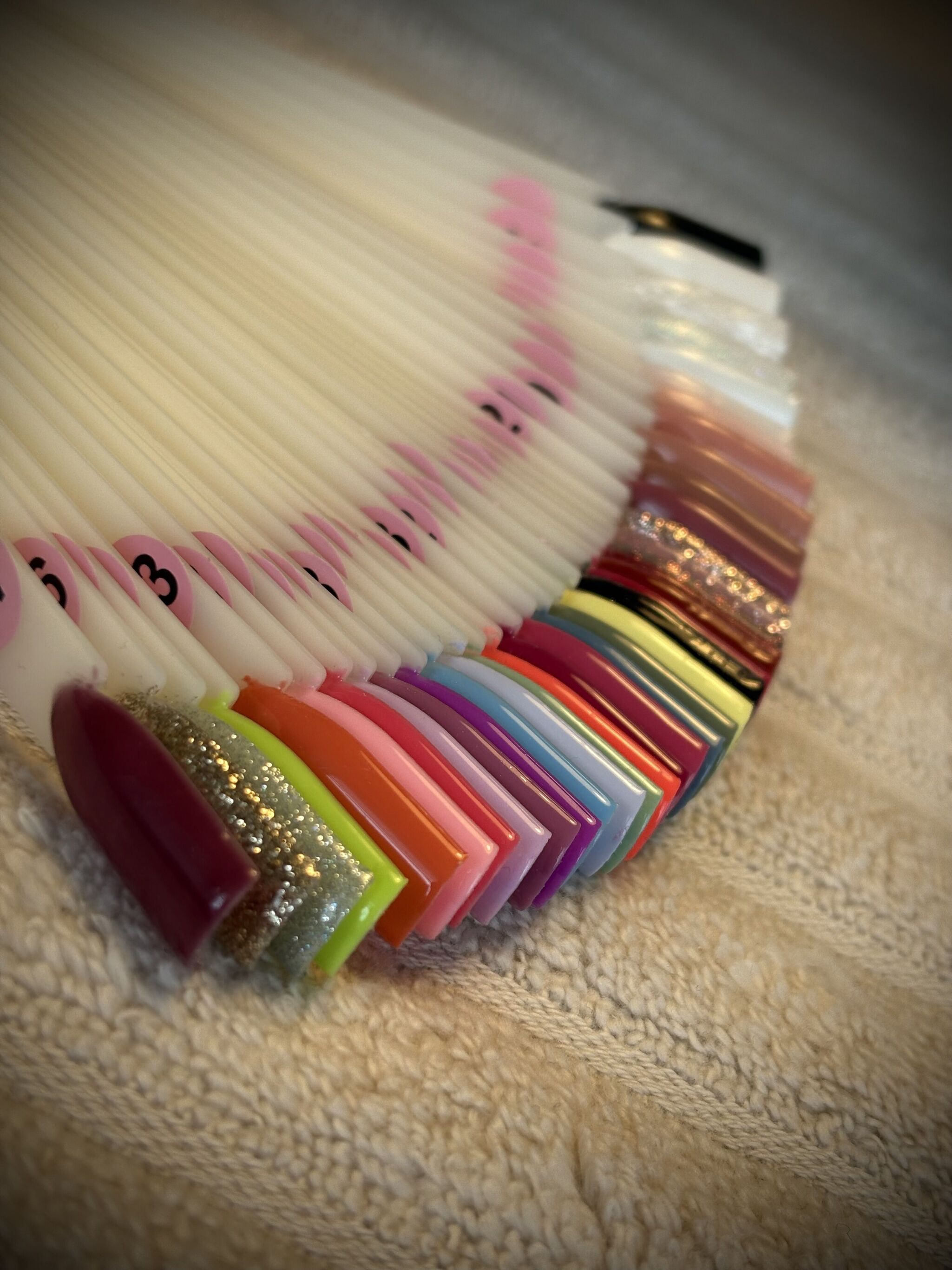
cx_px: 476
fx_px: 1907
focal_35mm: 52
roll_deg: -33.5
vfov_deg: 36.8
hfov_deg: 28.0
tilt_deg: -32.4
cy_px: 635
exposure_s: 1/293
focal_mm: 5.96
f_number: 1.6
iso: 40
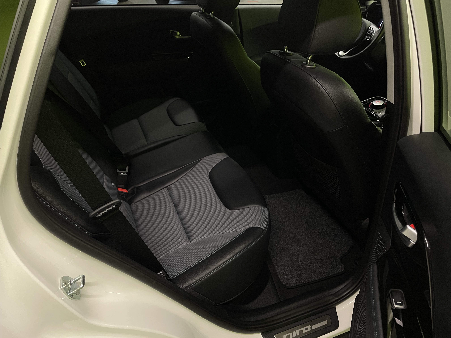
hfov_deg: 67.3
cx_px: 226
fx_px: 339
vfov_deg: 53.1
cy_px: 169
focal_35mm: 26
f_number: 1.6
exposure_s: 1/50
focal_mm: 4.2
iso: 250
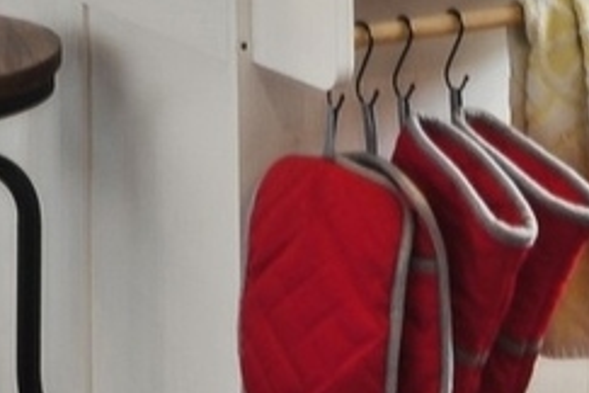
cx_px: 388
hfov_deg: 17.0
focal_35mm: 120
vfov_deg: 10.5
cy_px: -403
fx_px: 1963
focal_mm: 12
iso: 200
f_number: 8
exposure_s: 1/20
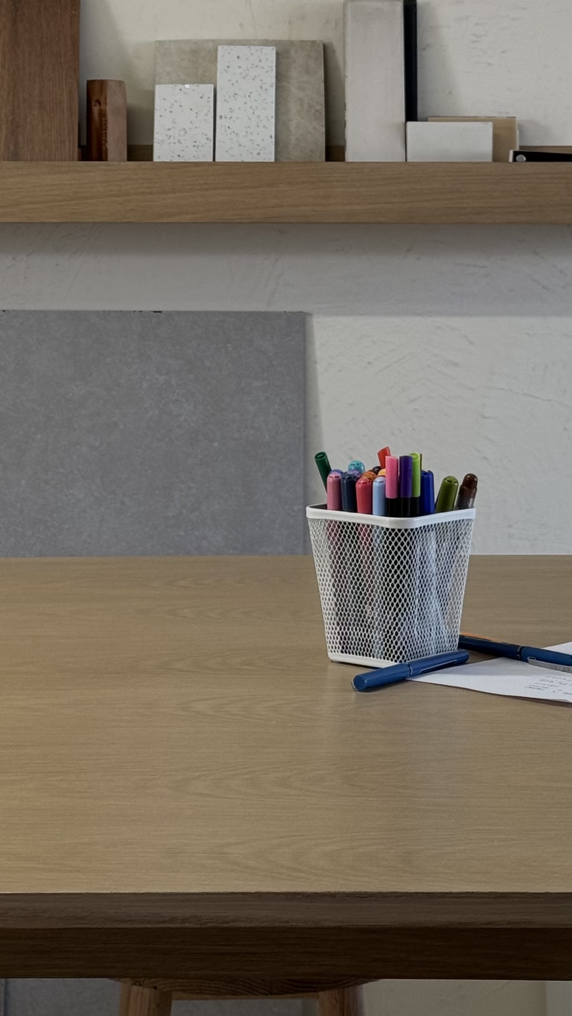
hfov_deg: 12.5
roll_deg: -0.1
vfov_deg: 21.8
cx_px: 231
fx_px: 2615
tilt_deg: -0.8
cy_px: 238
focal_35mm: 97
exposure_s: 1/121
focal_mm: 6.76
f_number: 1.78
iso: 64
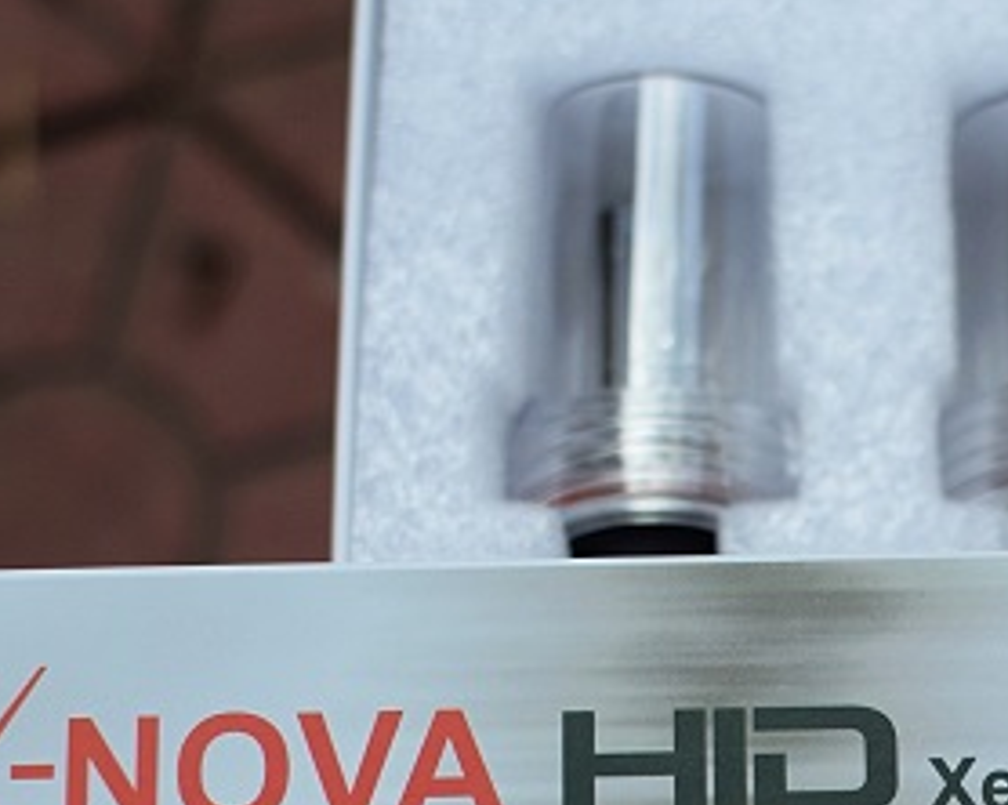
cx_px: 917
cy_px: 812
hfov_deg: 15.3
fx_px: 3702
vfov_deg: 12.3
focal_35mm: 124
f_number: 2.8
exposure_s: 1/1600
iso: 640
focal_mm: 35
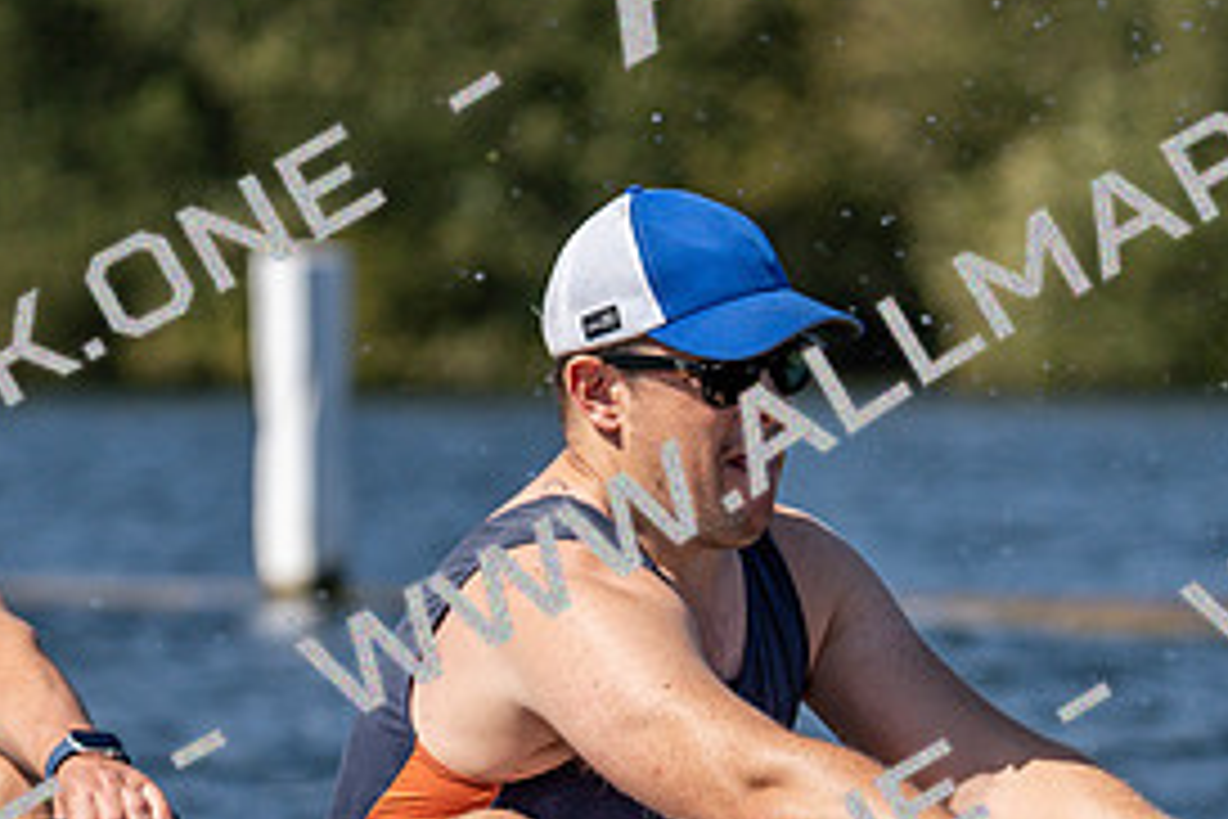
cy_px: 727
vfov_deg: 2.6
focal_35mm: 535
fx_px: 18248
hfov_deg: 3.9
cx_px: 855
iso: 200
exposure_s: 1/2000
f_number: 5.6
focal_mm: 252
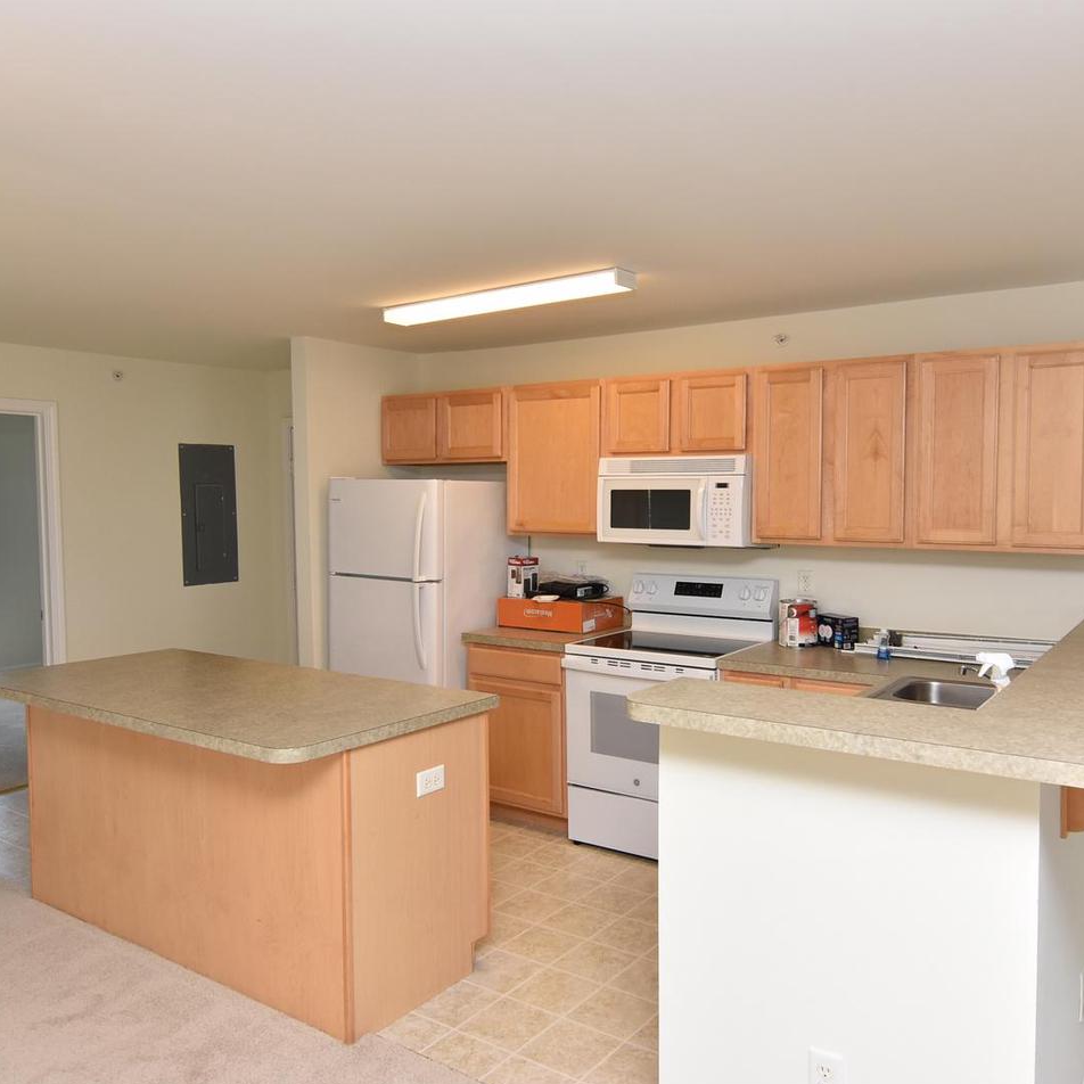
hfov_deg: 59.0
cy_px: 545
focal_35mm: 27
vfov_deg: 59.1
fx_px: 957
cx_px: 597
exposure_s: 1/80
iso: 400
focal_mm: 14
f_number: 7.1
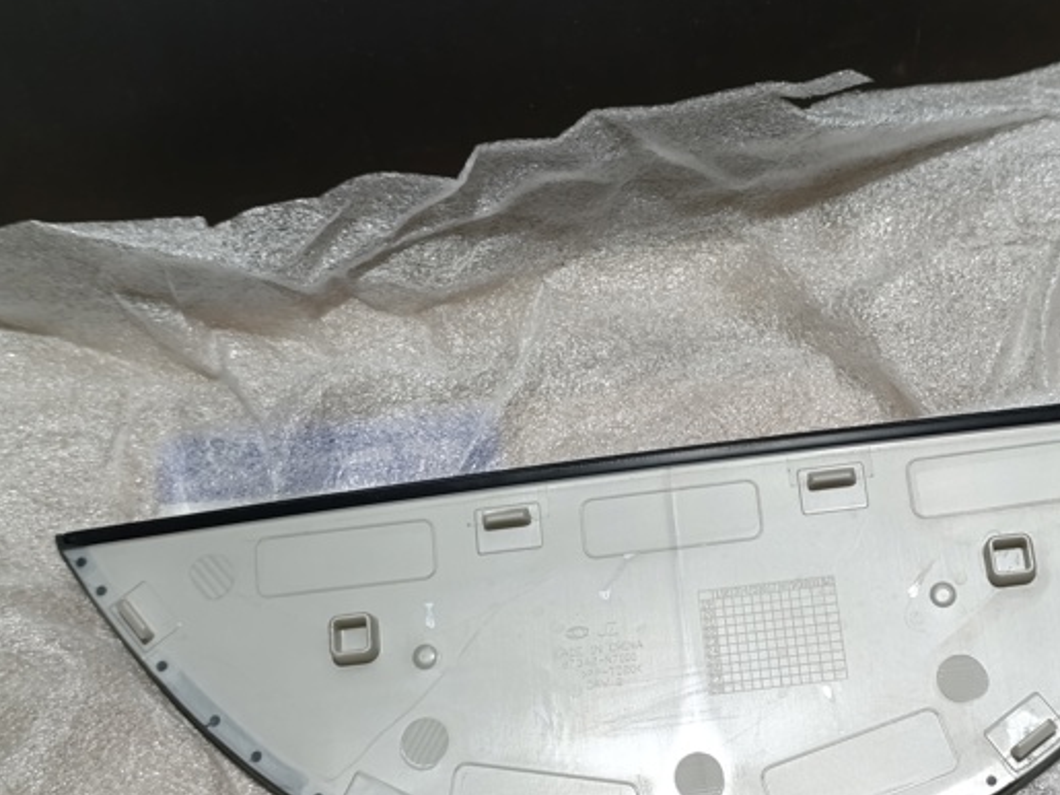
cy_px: 482
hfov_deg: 33.6
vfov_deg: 25.6
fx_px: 1745
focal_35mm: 57
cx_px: 653
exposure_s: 1/99.9
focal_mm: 6.14
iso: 400
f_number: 1.6
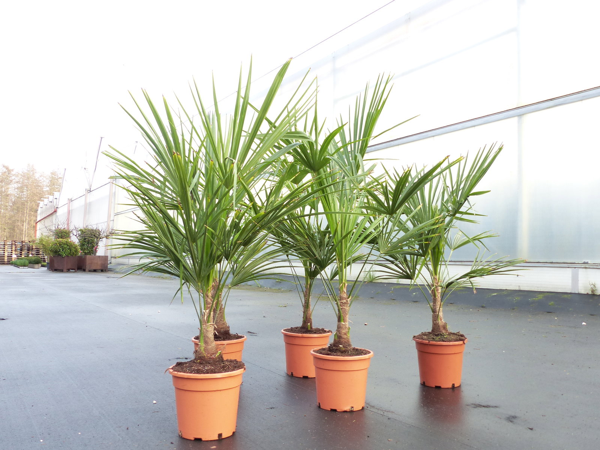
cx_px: 300
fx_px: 555
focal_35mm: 32
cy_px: 225
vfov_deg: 44.2
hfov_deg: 56.8
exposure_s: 1/125
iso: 160
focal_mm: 5.7
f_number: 2.8
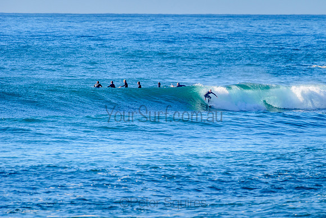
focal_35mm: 613
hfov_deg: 3.4
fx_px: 5554
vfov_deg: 2.2
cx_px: 200
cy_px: 93
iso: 280
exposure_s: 1/2000
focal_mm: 500
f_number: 5.6
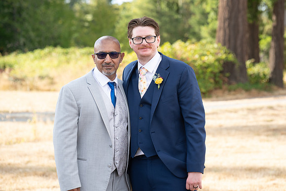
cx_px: 153
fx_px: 1072
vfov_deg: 10.2
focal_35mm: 135
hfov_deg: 15.2
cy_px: 89
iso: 250
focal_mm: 126
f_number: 5
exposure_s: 1/250
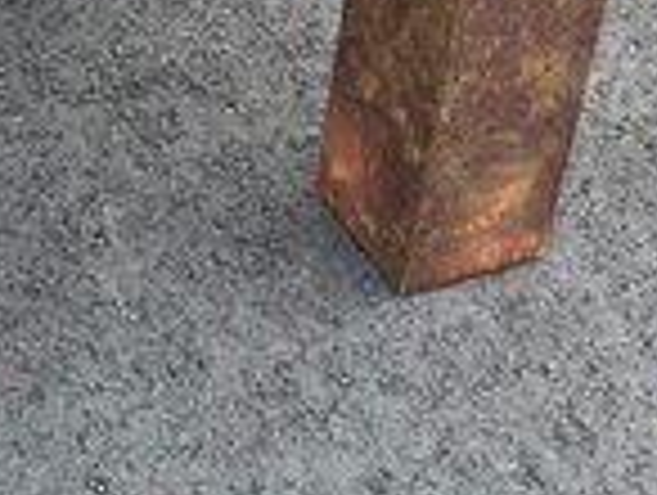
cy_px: -155
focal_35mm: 97
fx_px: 1844
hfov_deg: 19.3
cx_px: -70
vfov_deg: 14.6
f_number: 1.6
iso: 32
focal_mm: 5.1
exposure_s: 1/276
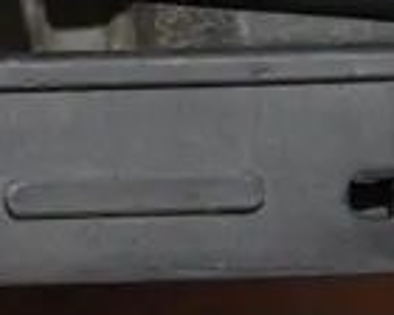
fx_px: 3172
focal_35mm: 272
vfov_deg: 5.5
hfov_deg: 7.1
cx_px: -70
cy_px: -494
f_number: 4.1
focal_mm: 19
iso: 320
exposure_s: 1/60
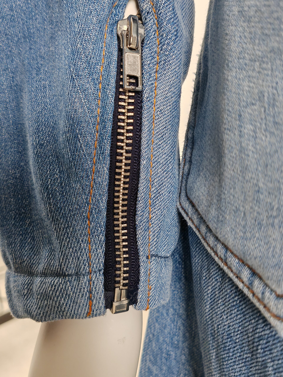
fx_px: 371
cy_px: 188
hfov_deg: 41.8
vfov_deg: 54.0
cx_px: 142
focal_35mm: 34
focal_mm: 5.3
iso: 125
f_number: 1.9
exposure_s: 1/100
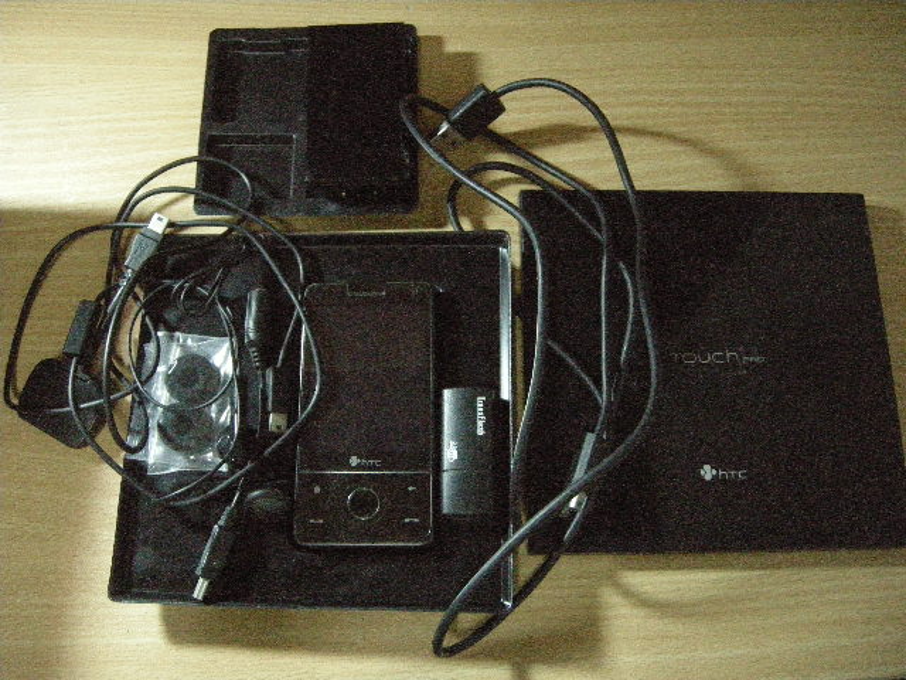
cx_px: 453
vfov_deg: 39.7
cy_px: 340
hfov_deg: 51.4
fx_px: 942
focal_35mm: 36
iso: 1600
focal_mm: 7.5
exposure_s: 1/30
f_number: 2.7
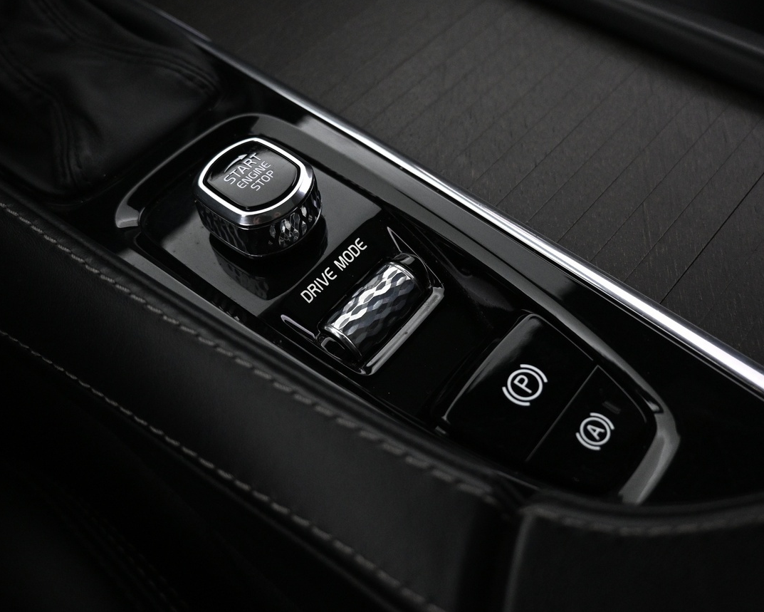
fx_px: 769
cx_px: 391
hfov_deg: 52.8
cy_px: 252
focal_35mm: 34
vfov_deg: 43.2
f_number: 3.5
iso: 1600
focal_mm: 16
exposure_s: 1/50
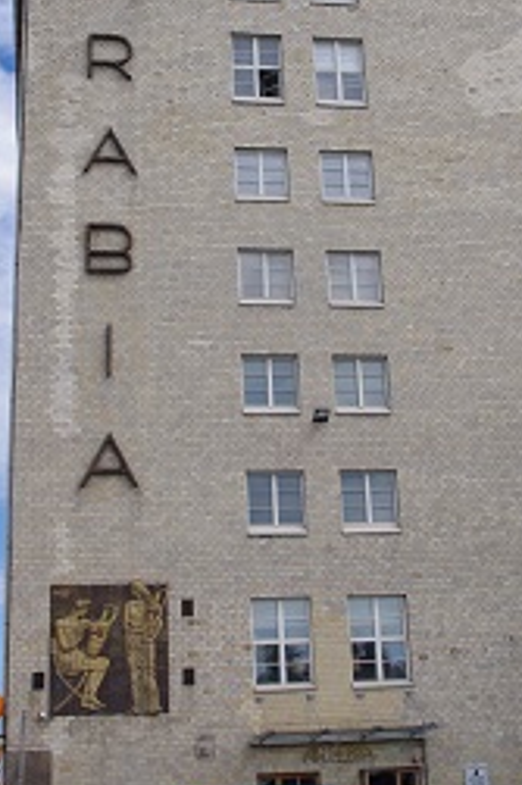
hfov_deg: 22.2
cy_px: 225
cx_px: 291
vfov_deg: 32.5
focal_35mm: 61
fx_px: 1328
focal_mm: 23.13
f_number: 14
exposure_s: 1/200
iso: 200
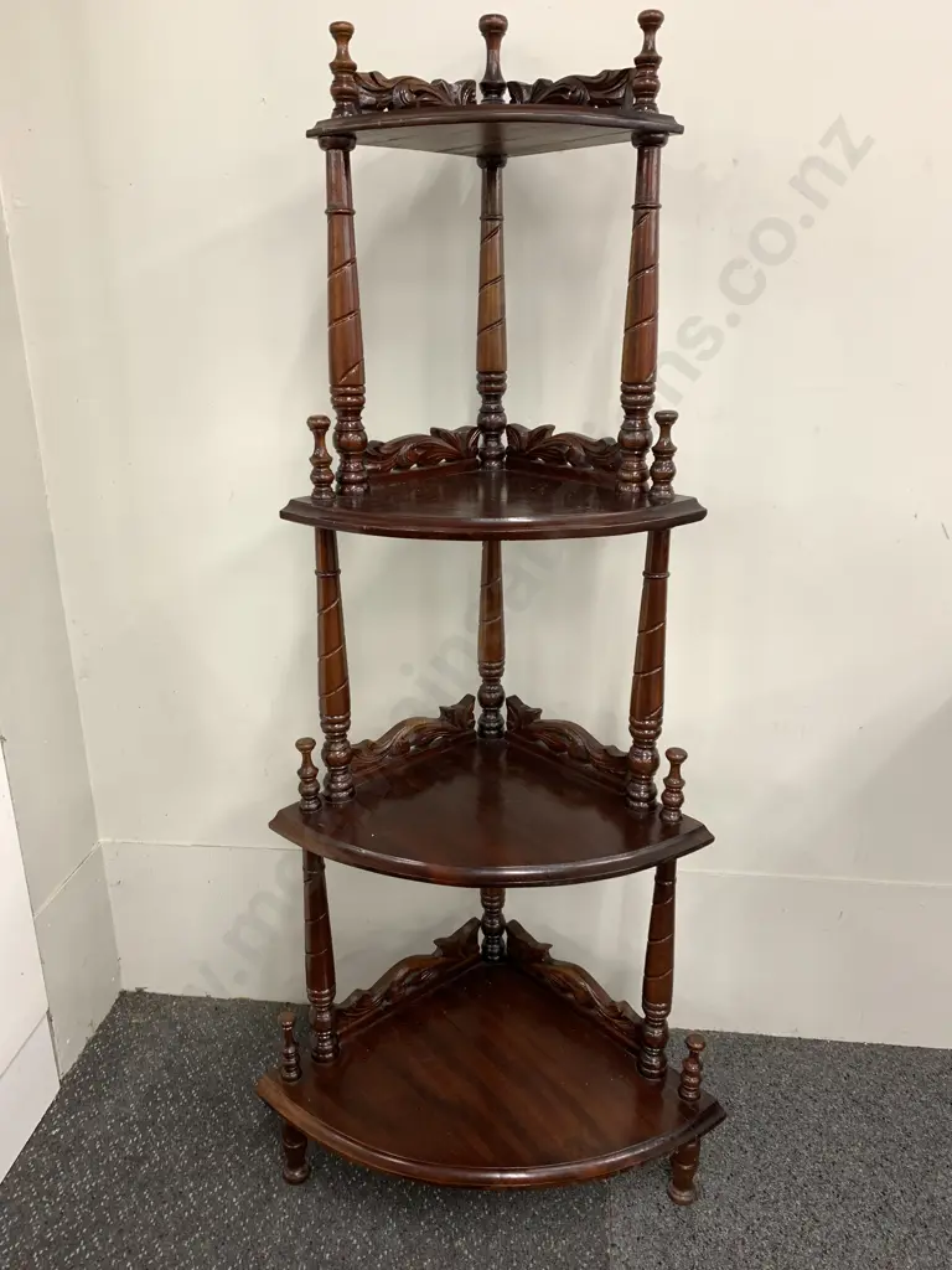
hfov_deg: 53.1
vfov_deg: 67.3
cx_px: 476
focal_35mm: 26
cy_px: 635
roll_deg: -0.4
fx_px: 953
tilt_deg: -20.4
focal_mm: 4.25
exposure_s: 1/50
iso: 100
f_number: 1.8
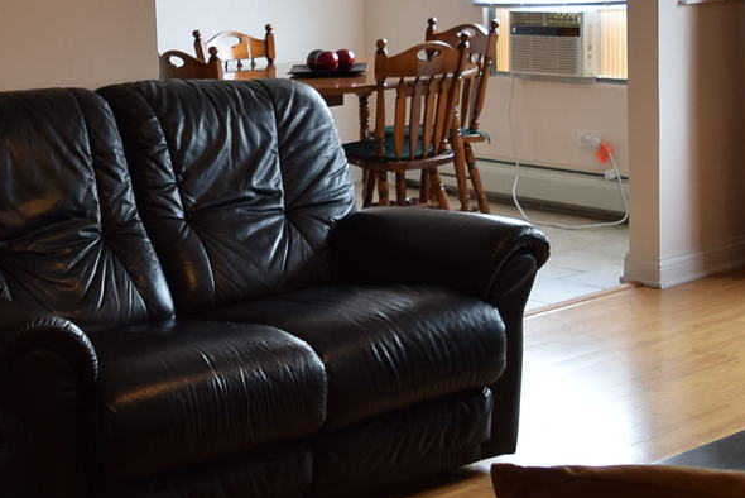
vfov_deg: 18.4
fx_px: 1532
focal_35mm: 74
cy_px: 144
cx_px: 126
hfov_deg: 26.7
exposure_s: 1/30
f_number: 3.5
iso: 400
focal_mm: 18
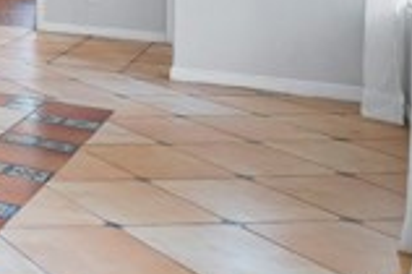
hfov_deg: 20.0
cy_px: -90
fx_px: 743
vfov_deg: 19.2
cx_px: -370
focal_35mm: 65
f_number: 6.3
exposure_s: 1/5
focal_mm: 16
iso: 250
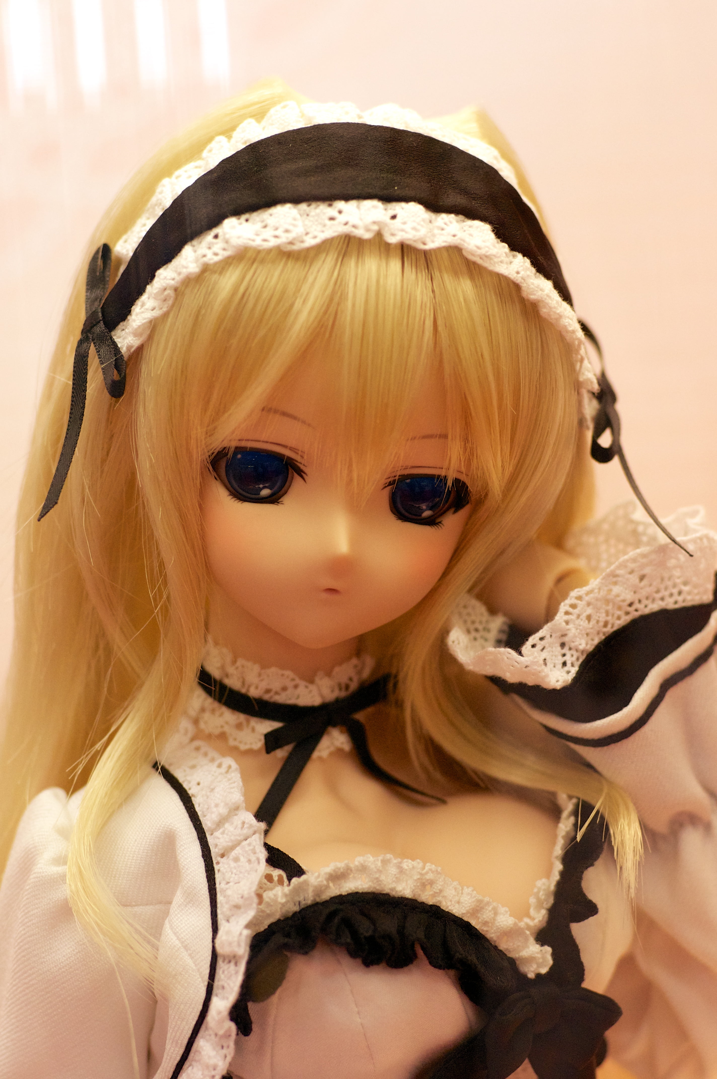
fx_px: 3444
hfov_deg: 11.9
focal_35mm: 115
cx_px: 358
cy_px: 540
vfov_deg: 17.8
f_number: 4
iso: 1600
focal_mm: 77
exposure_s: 1/125
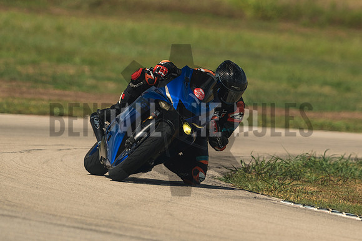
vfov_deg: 1.9
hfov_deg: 2.9
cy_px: 140
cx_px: 202
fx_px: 7242
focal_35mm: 720
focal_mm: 280
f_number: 3.6
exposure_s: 1/1600
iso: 160
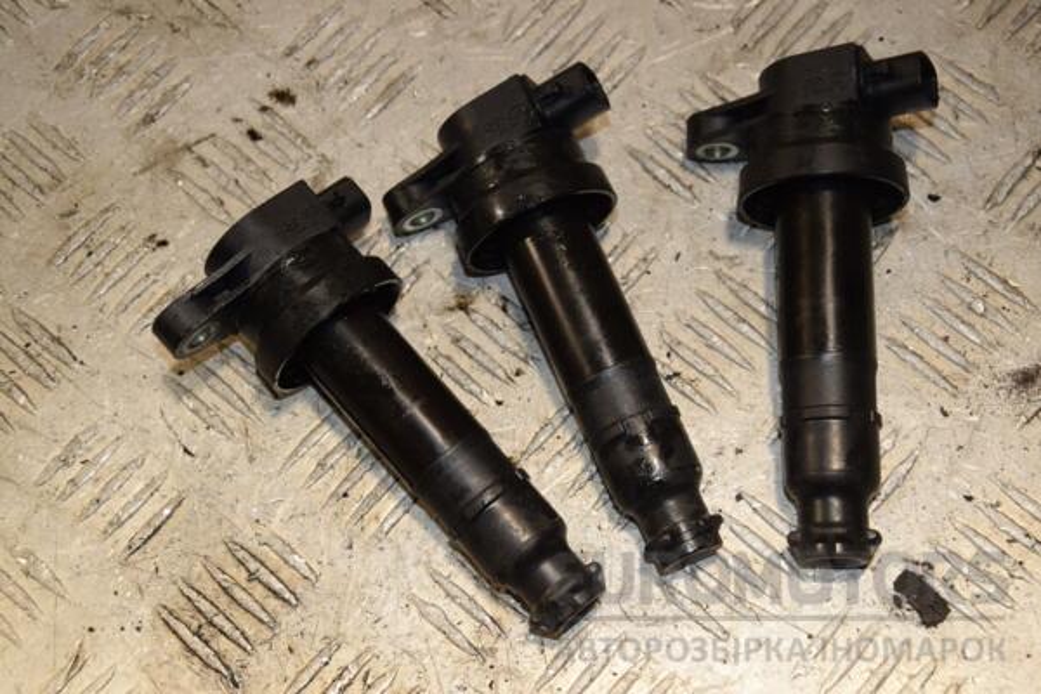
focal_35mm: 68
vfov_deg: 20.2
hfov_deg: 29.9
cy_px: 347
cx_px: 520
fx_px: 1952
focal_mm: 45
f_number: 7.1
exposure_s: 1/200
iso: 800
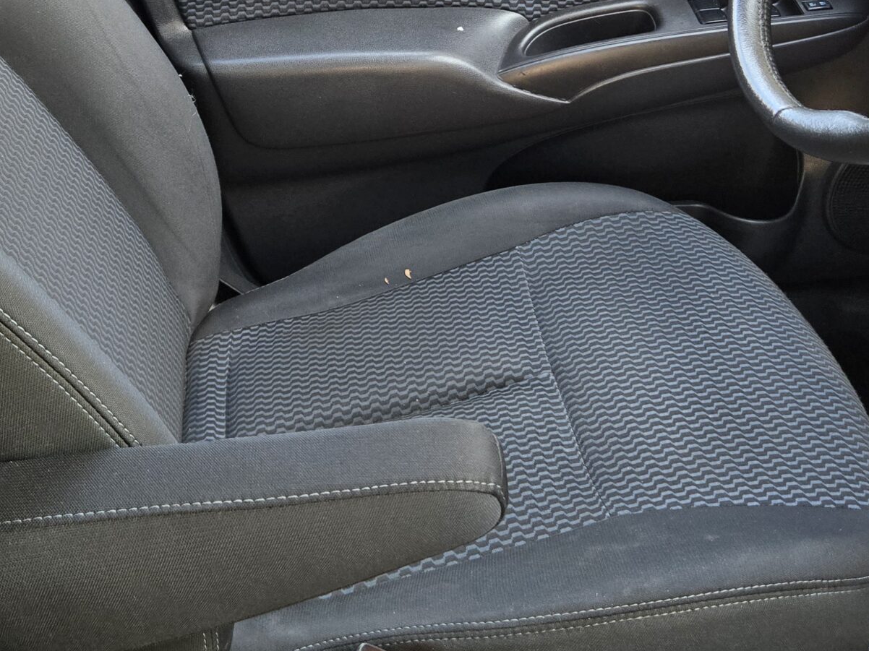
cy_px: 44
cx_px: 347
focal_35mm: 49
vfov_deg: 28.3
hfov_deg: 38.8
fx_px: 1230
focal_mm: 5.4
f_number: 1.8
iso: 160
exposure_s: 1/180
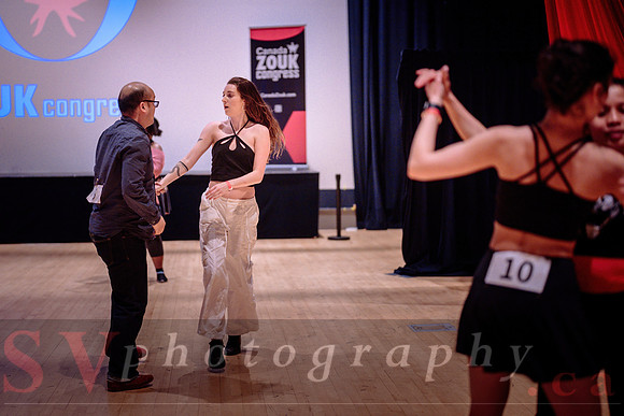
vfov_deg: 23.2
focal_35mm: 58
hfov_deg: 34.2
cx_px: 264
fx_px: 1012
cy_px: 209
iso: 1600
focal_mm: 50
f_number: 1.2
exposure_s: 1/200
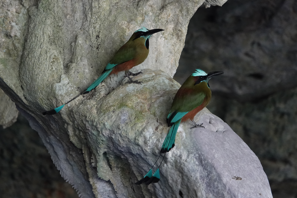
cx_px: 148
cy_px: 99
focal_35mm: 534
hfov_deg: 3.9
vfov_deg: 2.6
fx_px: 4405
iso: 1250
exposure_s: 1/40
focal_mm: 195.64
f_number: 4
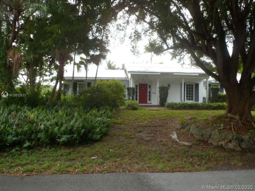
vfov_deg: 51.4
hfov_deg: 65.3
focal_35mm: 27
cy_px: 96
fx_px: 199
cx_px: 128
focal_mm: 4.9
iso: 120
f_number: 3.3
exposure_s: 1/125
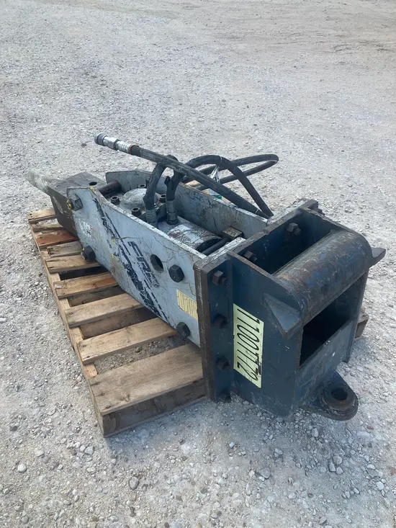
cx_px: 198
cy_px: 264
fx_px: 427
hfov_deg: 49.8
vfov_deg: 63.4
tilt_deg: -35.0
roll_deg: -4.8
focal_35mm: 28
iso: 32
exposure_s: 1/315
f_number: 1.8
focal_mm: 3.99
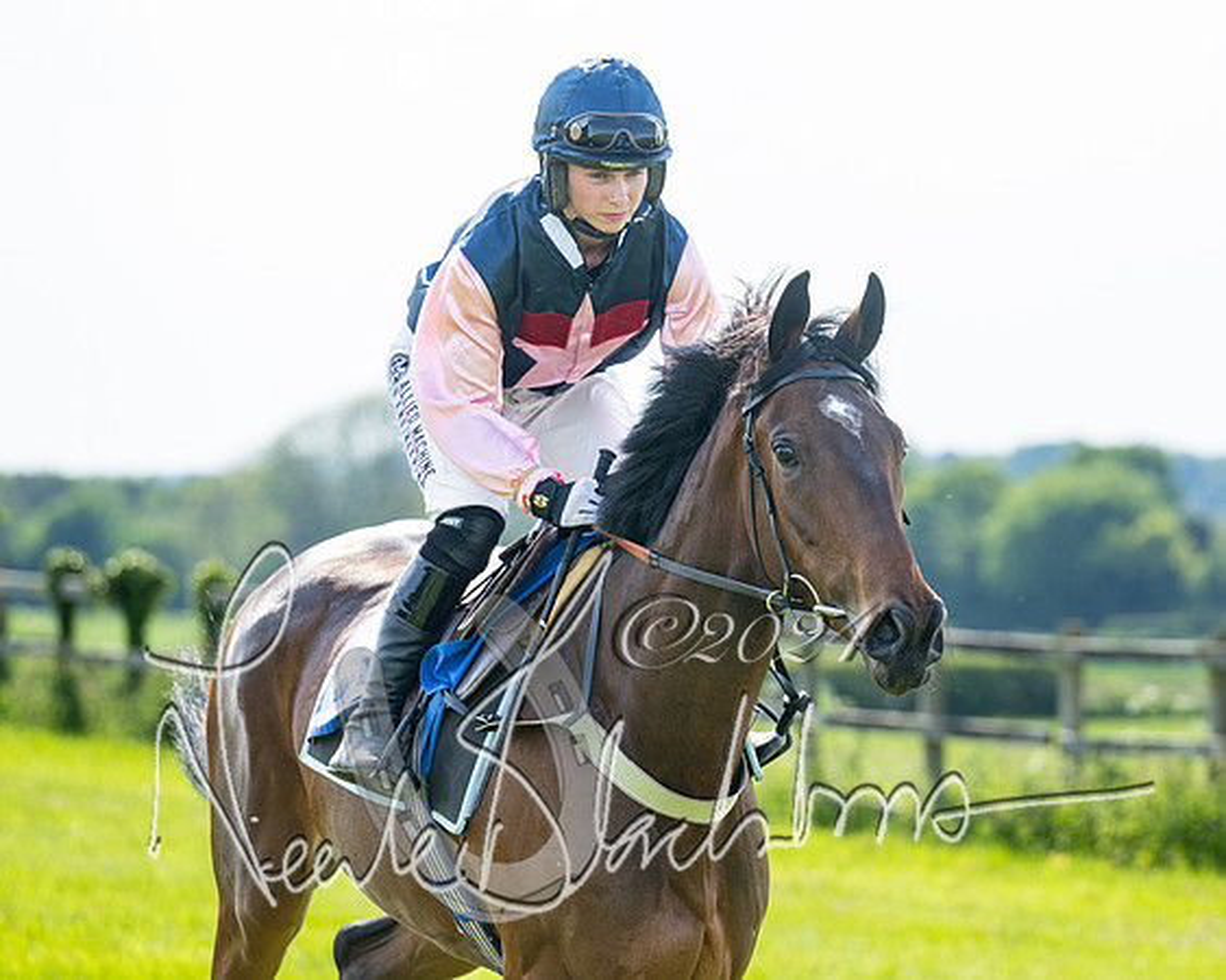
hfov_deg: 7.2
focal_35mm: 268
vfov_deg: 5.8
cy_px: 433
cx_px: 795
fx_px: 9718
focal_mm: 200
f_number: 5
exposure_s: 1/800
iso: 200
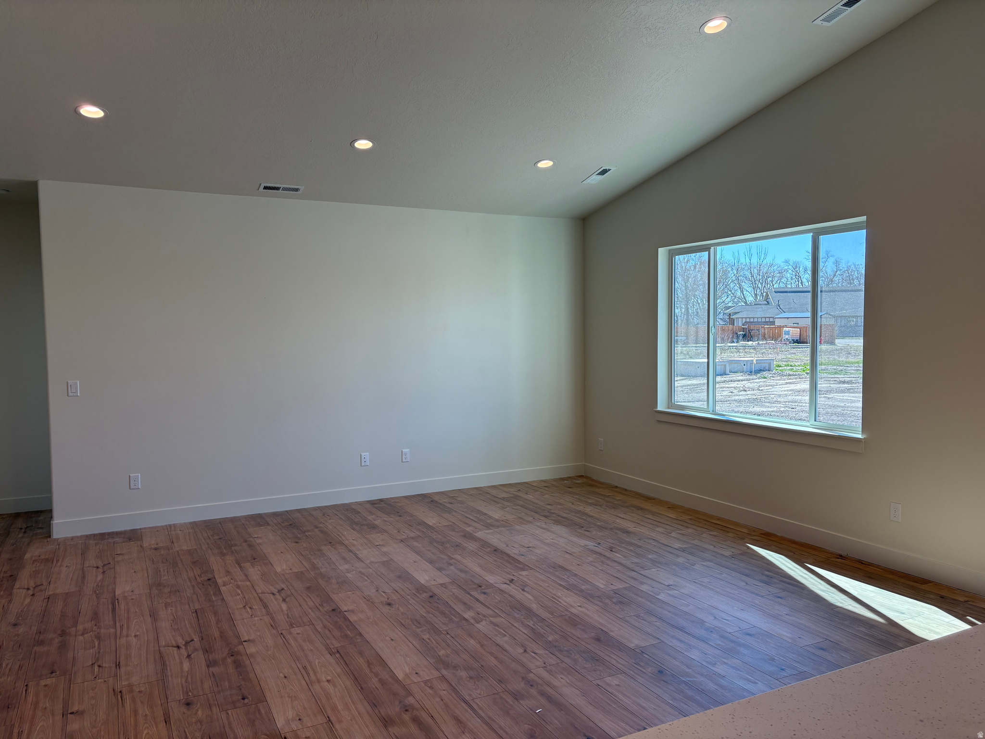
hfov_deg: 67.3
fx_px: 740
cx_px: 492
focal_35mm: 26
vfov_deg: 53.1
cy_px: 370
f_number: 1.6
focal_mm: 5.96
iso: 64
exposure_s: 1/323
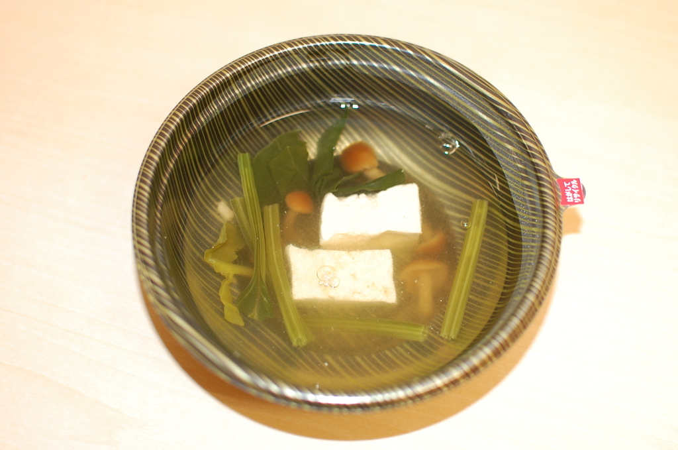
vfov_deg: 25.7
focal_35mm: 52
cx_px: 339
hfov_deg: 37.9
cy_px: 225
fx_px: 987
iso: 360
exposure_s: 1/60
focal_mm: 35
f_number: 2.8
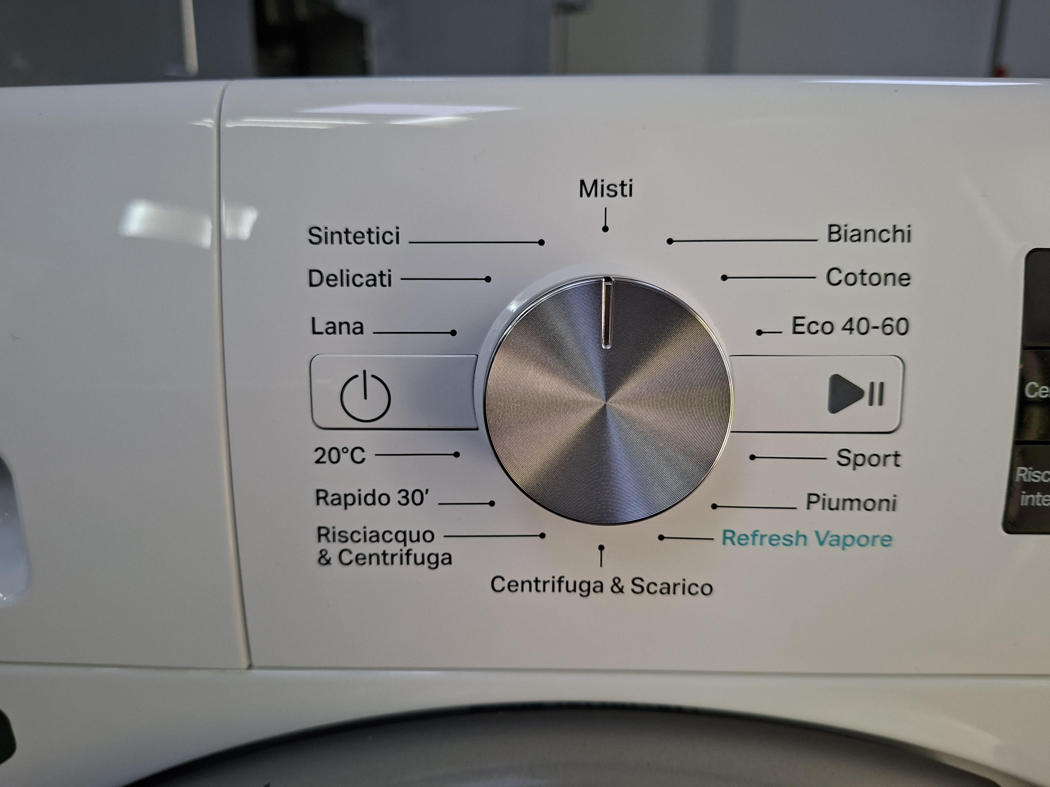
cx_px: 525
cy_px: 394
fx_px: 698
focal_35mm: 23
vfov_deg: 58.9
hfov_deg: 73.9
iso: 125
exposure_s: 1/100
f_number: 1.8
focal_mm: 5.54
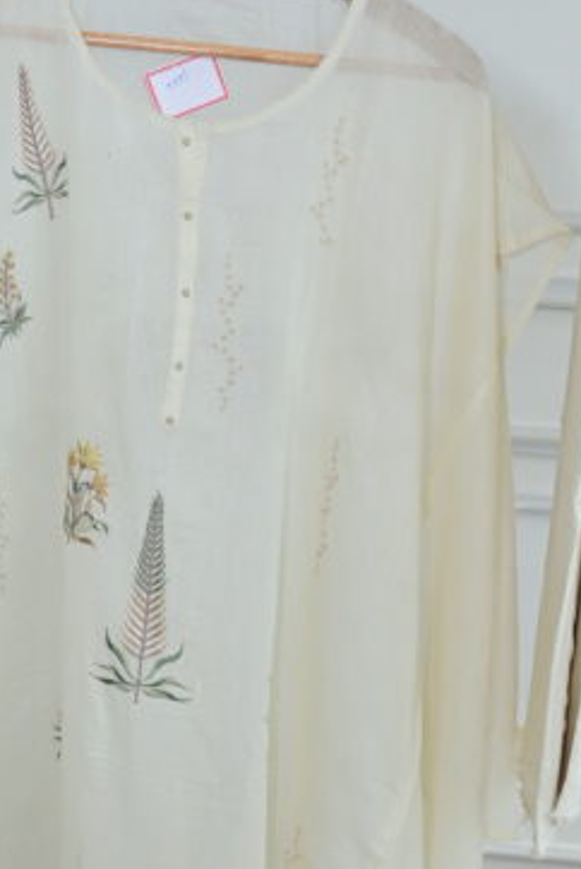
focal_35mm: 73
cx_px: 214
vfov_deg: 27.5
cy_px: 532
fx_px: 1770
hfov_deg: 18.6
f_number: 6.3
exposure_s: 1/160
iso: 200
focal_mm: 29.5
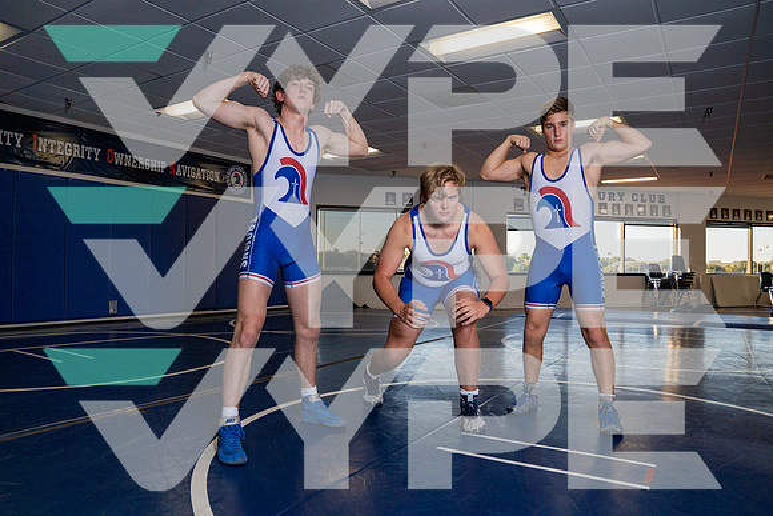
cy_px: 258
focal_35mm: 24
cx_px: 386
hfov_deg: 73.7
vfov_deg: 53.2
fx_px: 515
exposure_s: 1/250
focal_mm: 24
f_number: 8
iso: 200
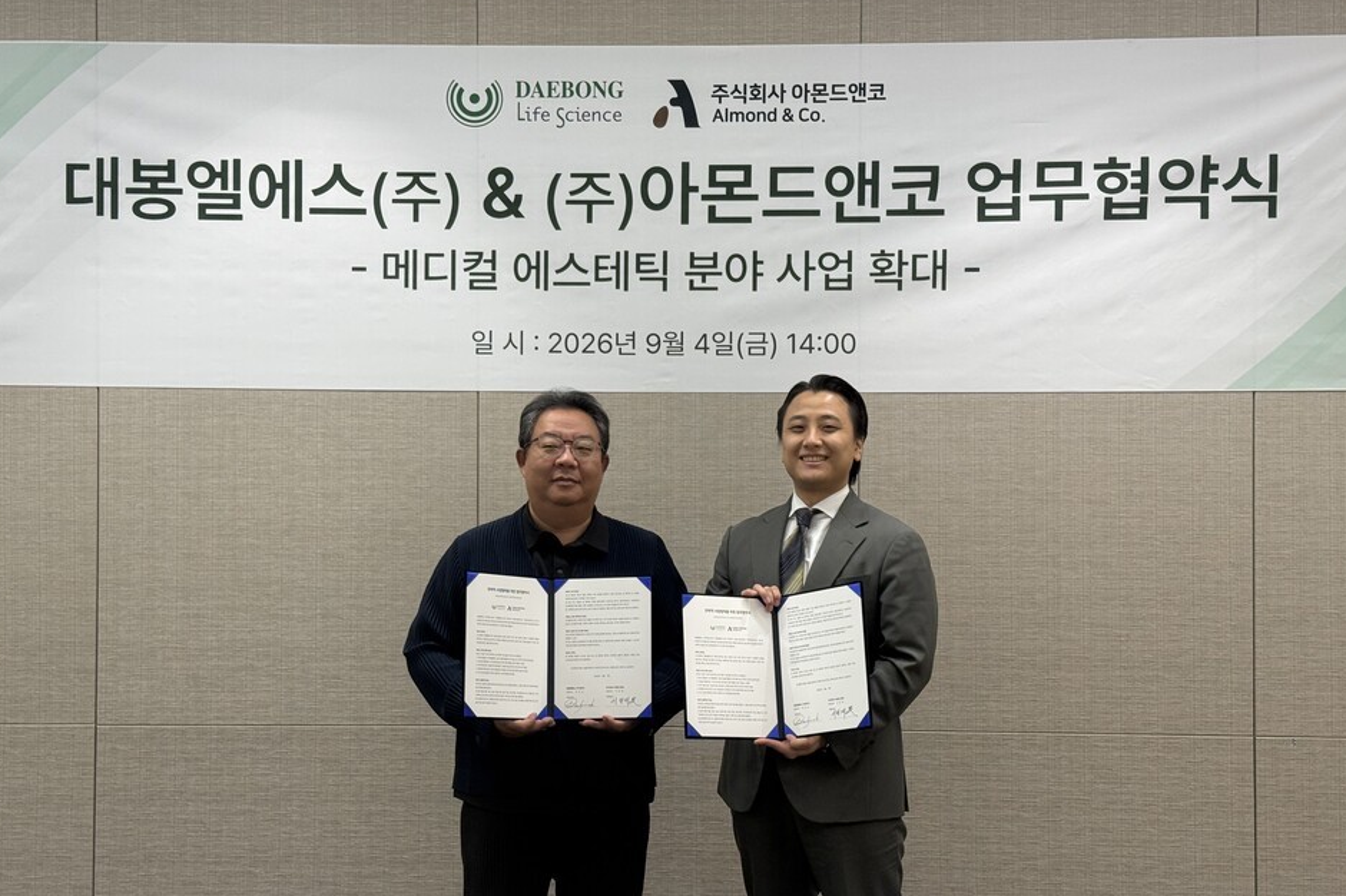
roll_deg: -1.1
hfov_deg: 38.9
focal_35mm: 51
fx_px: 1906
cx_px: 677
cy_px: 472
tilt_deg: -0.2
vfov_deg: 26.5
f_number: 1.78
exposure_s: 1/120
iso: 100
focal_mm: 6.76
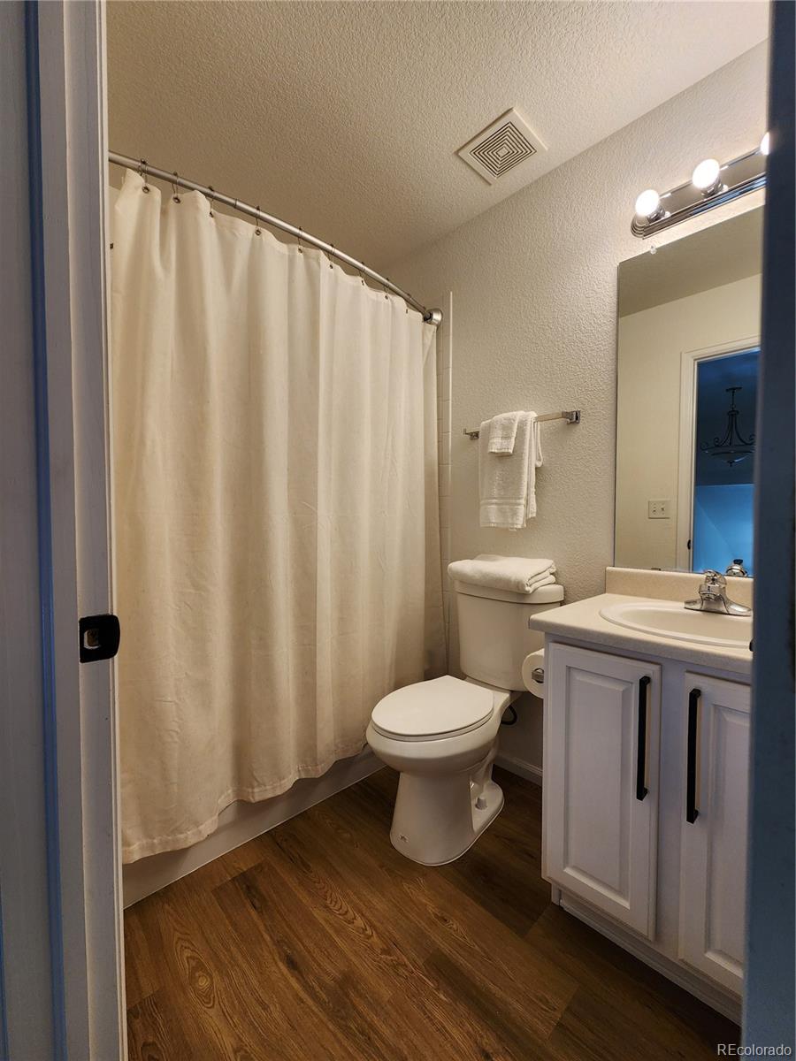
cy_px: 530
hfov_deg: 89.9
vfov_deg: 106.2
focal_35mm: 13
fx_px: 399
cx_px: 398
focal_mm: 2.2
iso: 100
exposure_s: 1/120
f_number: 2.2
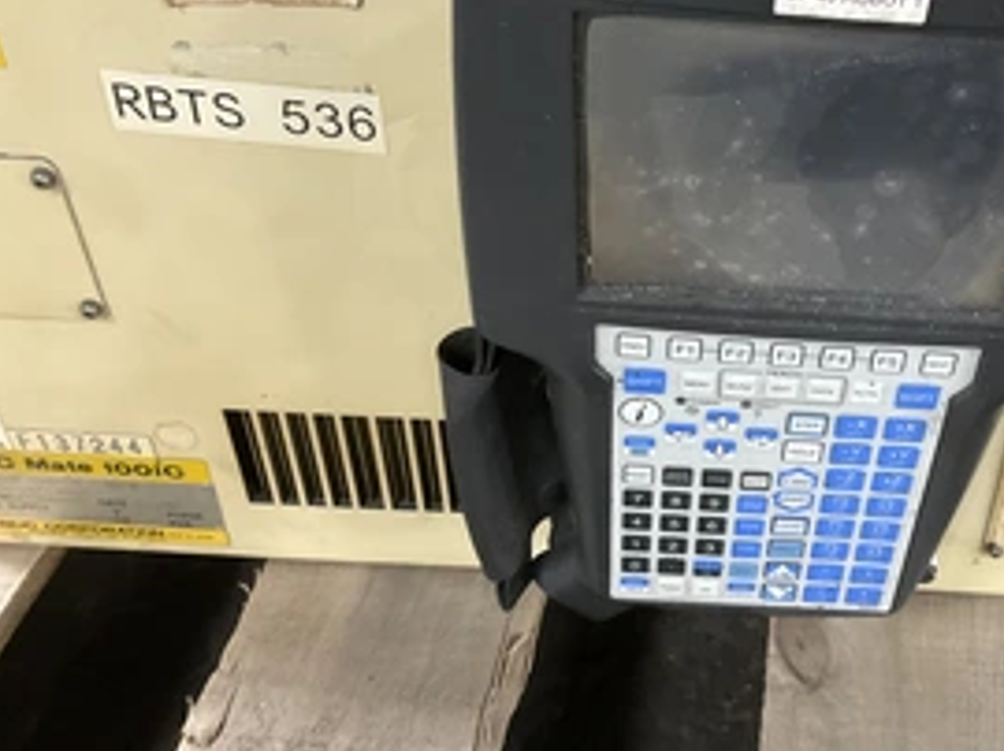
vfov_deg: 33.3
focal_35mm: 43
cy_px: 253
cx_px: 736
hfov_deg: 42.7
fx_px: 1246
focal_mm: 3
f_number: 1.8
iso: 320
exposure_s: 1/40
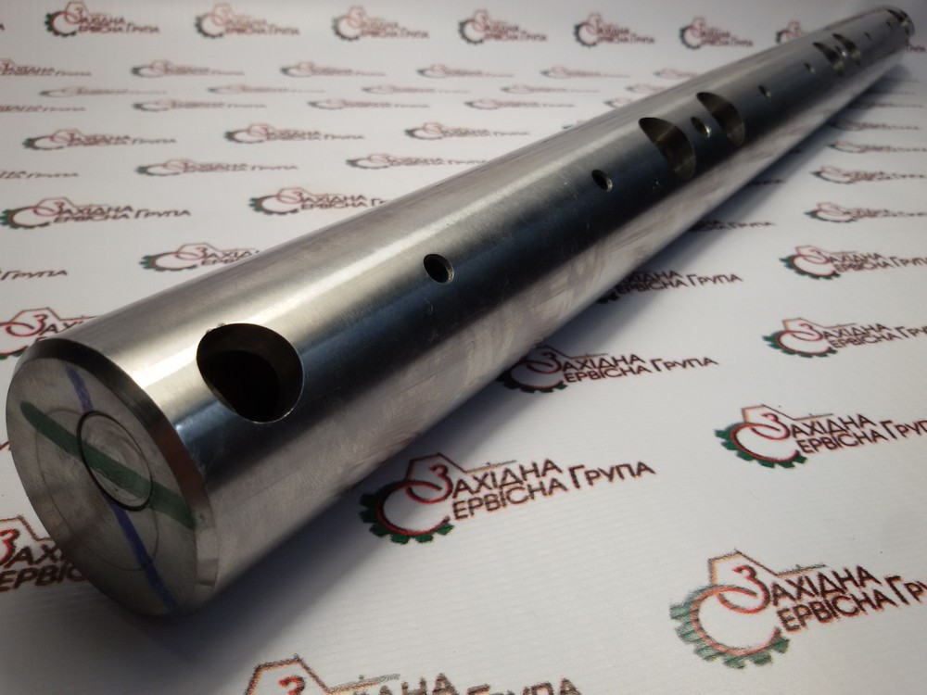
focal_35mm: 31
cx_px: 464
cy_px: 348
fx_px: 830
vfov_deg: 45.4
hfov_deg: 58.4
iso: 40
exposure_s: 1/100
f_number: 2.4
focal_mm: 2.93
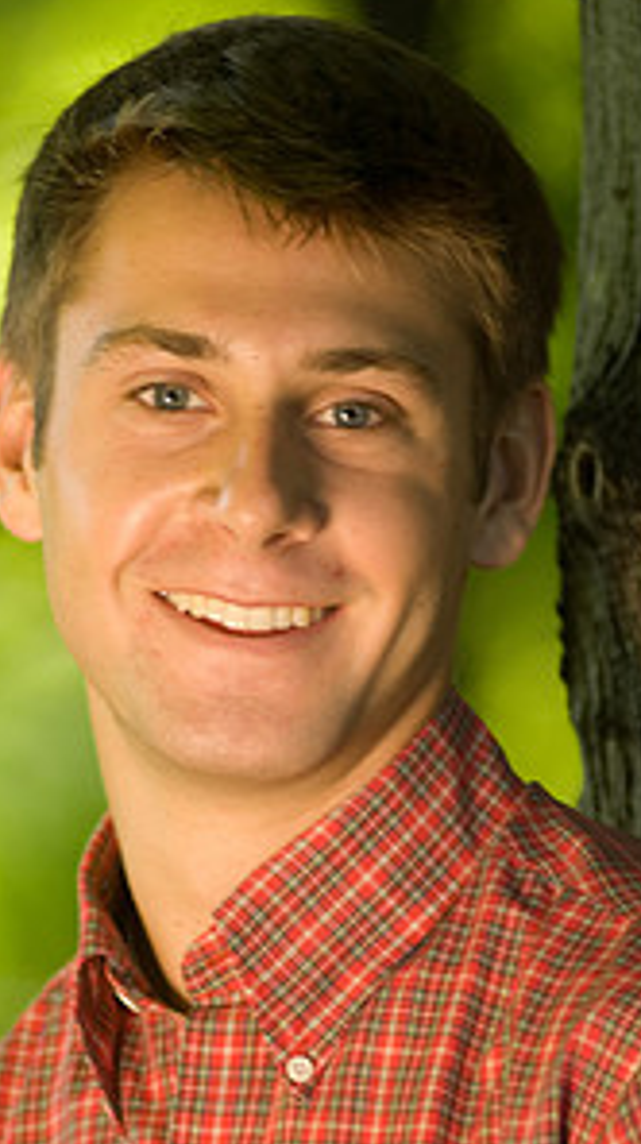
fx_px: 14507
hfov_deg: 2.5
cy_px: 719
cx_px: 191
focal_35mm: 479
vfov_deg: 4.5
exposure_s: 1/160
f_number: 2.8
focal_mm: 200
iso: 200
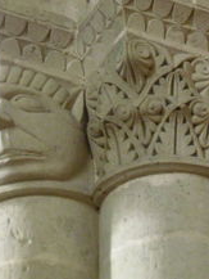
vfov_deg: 11.3
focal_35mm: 175
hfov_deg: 8.5
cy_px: 90
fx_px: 1407
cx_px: 138
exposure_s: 1/8
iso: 400
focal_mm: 15.81
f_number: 5.4
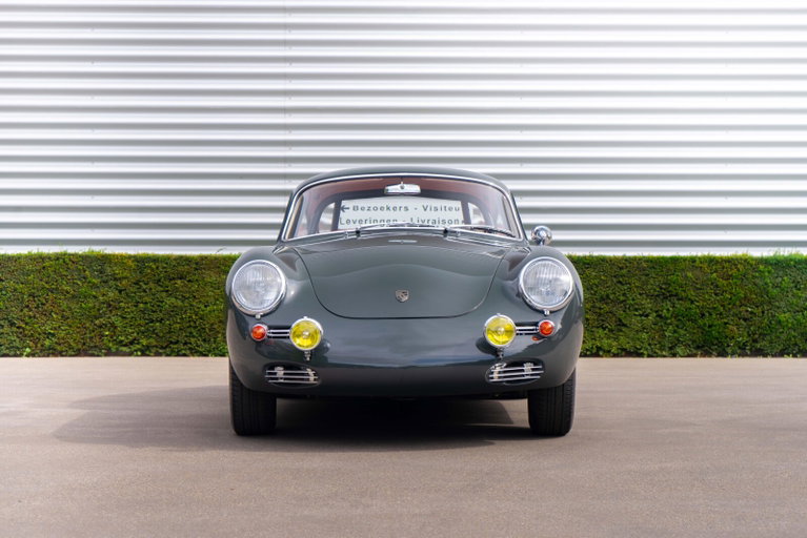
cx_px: 404
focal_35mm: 70
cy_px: 269
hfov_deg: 28.8
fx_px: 1570
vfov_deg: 19.5
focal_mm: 70
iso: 50
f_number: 5.6
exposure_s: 1/60
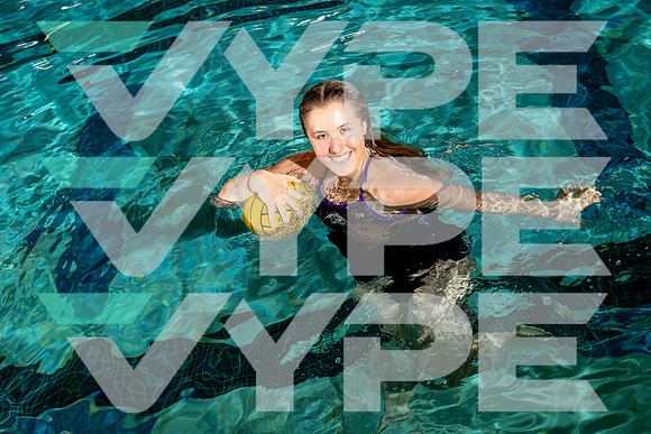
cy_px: 217
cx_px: 326
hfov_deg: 48.4
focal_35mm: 40
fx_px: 723
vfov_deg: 33.4
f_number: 4
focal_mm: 40
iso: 100
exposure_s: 1/250
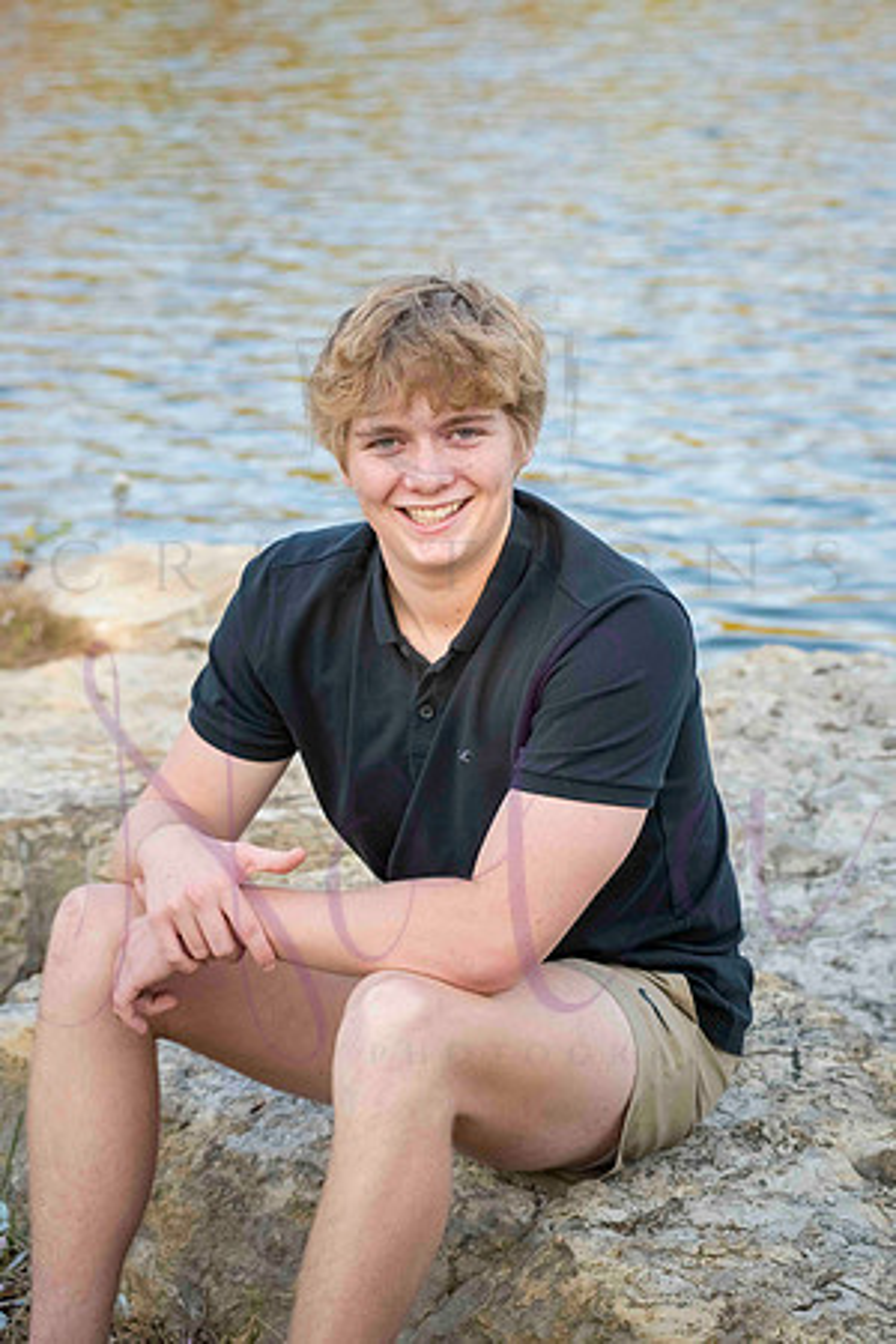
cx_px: 448
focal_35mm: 92
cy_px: 672
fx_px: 3434
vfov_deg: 22.1
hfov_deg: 14.9
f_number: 6.3
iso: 800
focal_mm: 92
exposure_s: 1/640
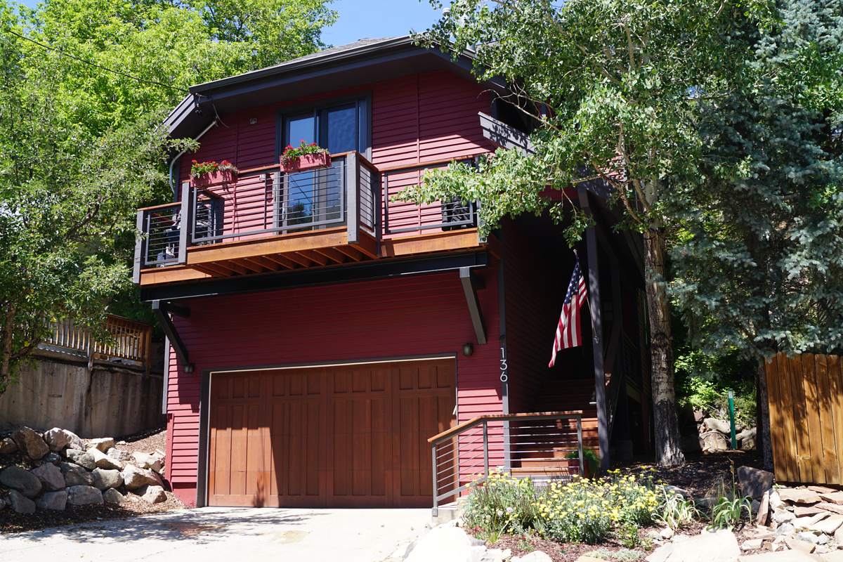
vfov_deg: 40.0
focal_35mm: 33
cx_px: 422
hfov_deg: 57.2
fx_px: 773
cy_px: 281
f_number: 7.1
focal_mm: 22
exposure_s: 1/100
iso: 100
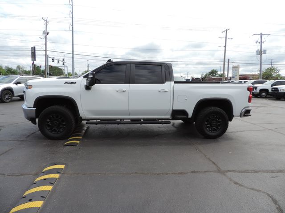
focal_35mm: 24
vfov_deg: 56.8
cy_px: 106
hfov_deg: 71.6
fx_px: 198
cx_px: 142
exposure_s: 1/800
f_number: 3
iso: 80
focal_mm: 4.3
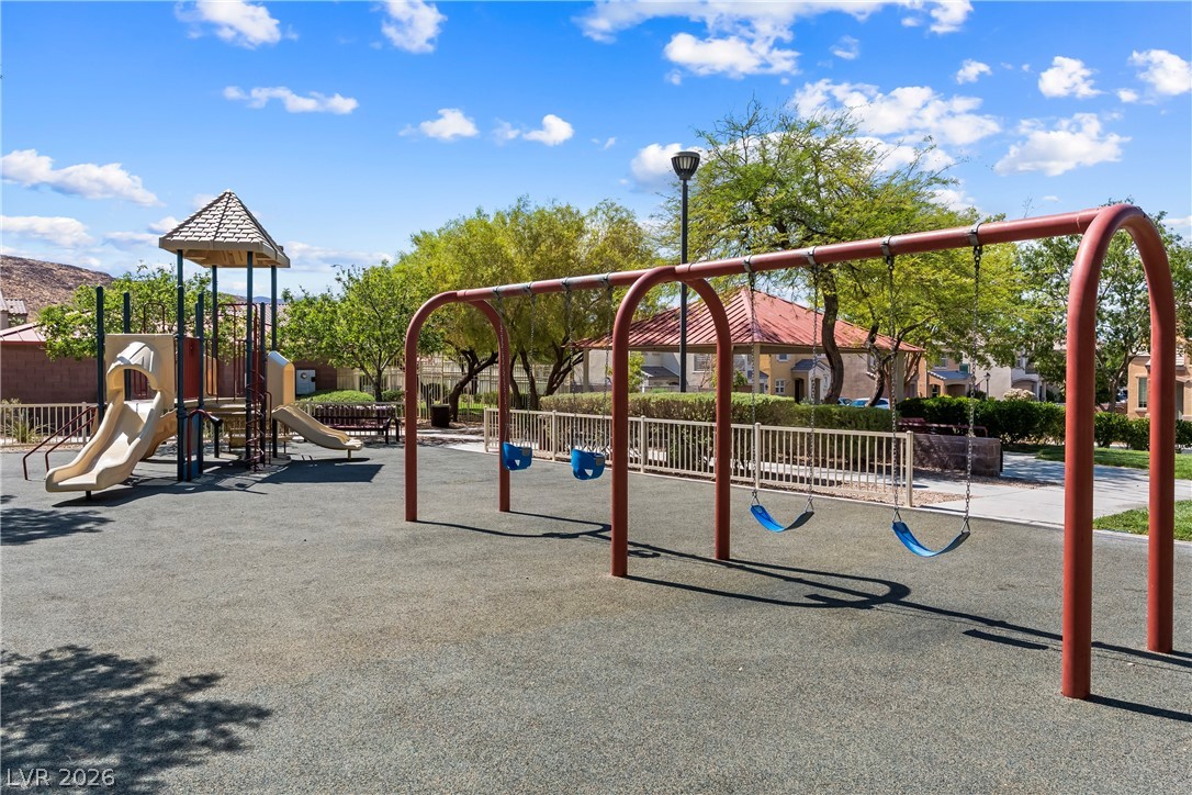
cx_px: 596
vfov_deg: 47.9
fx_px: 894
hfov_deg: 67.4
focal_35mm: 27
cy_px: 398
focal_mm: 18
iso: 400
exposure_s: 1/8000
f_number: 8
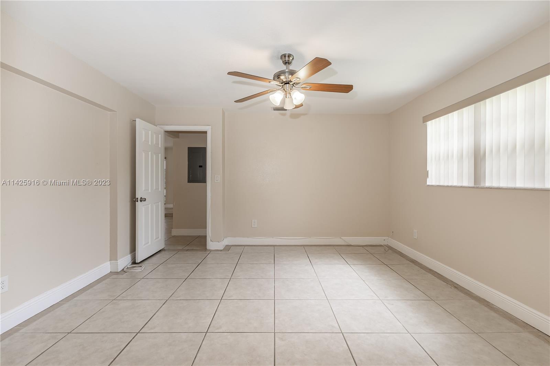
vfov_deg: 73.7
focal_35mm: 16
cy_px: 183
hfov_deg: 96.7
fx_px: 244
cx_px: 275
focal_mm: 16
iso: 100
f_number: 9
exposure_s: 1/10
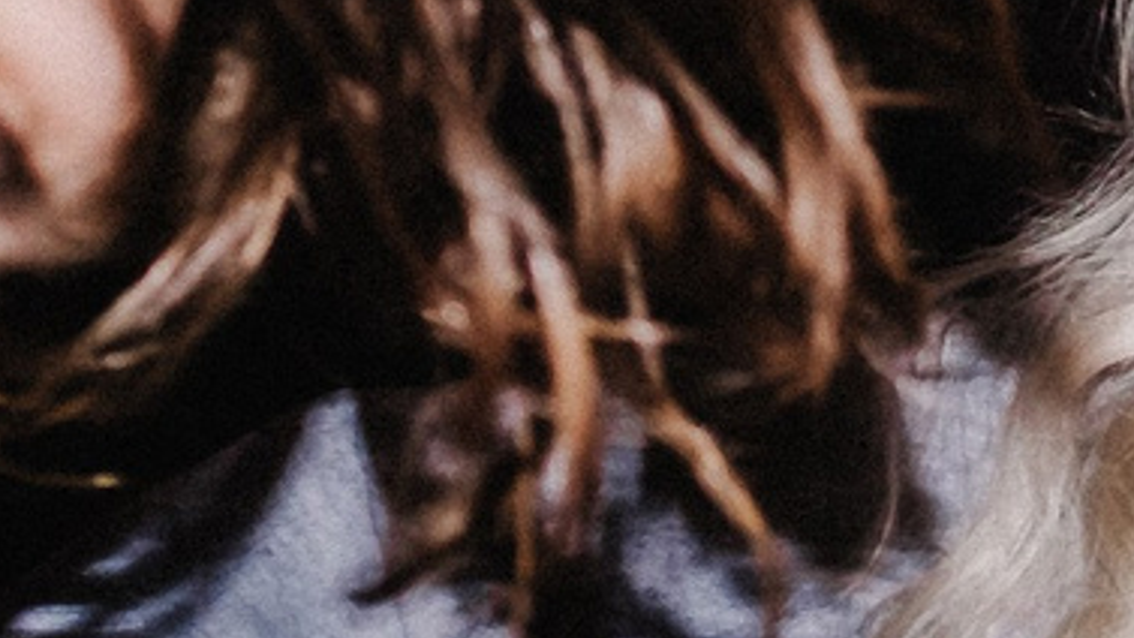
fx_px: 9501
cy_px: 626
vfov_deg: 3.8
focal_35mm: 316
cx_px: 2384
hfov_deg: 6.6
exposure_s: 1/160
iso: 800
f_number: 3.2
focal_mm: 25
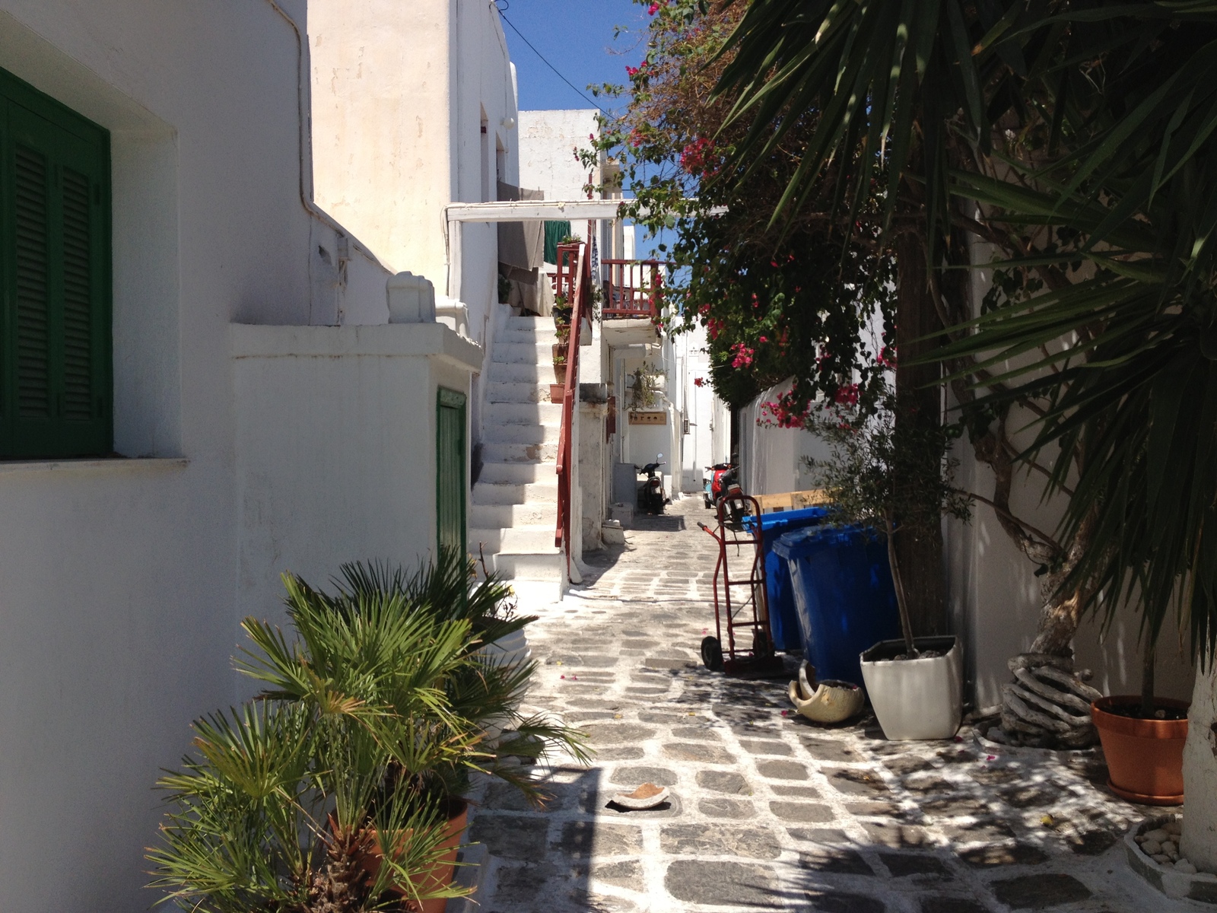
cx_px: 608
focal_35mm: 35
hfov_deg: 52.6
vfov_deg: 40.7
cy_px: 456
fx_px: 1231
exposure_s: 1/2123
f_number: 2.4
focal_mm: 4.28
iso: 50
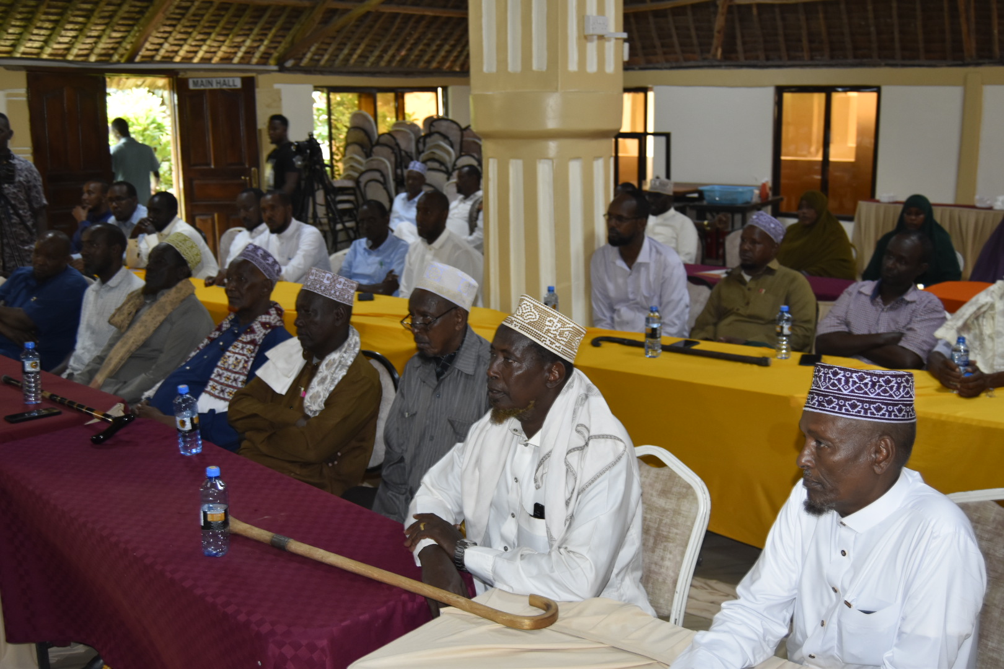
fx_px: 1088
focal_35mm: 39
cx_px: 502
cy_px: 334
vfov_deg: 34.2
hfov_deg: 49.6
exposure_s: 1/80
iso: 800
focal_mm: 26
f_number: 4.5
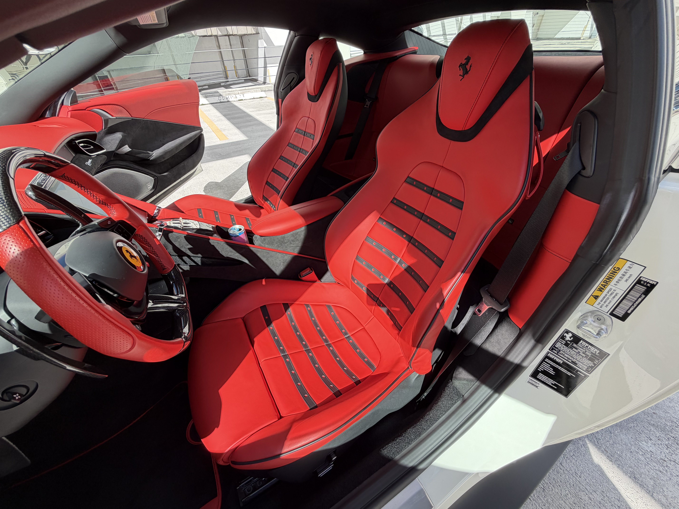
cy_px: 254
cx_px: 340
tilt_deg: -38.4
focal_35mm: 14
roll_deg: +2.0
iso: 50
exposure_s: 1/277
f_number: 2.2
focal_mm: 2.22
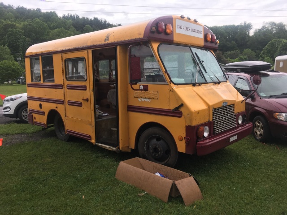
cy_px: 108
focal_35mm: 29
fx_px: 240
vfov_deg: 48.2
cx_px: 144
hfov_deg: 61.7
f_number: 2.2
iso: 25
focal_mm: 4.15
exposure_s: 1/396
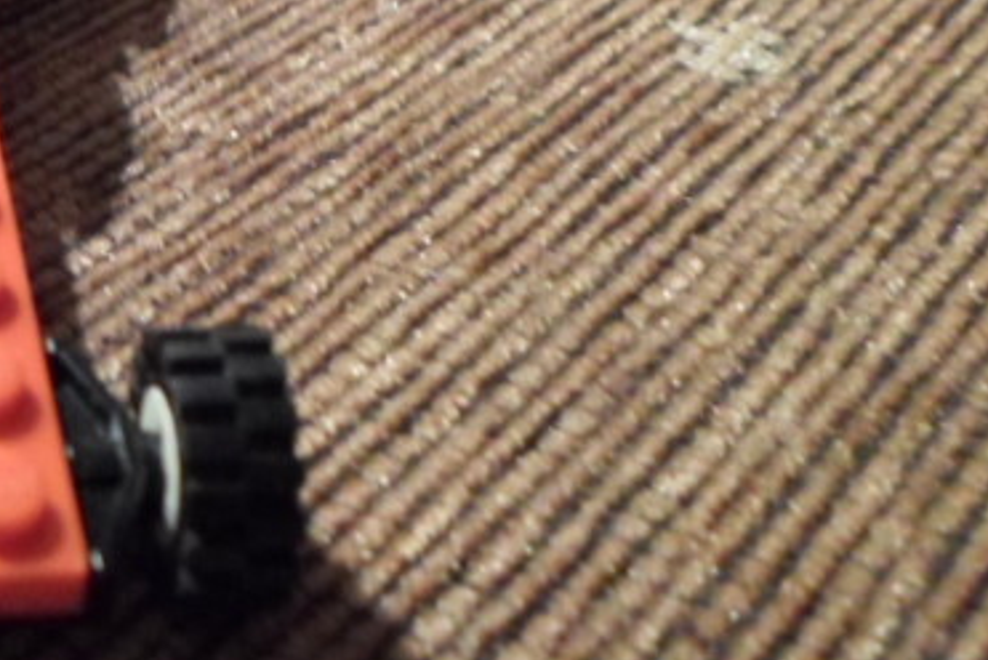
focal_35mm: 63
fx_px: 1730
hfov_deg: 28.0
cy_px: -41
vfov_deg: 20.7
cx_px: -192
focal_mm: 4.5
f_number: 2.5
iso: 400
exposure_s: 1/10
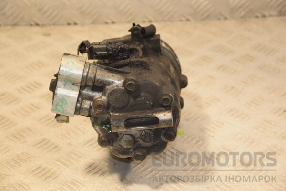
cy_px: 96
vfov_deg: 12.2
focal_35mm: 112
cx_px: 143
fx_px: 894
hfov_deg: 18.2
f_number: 5.3
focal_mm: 75
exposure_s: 1/125
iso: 800
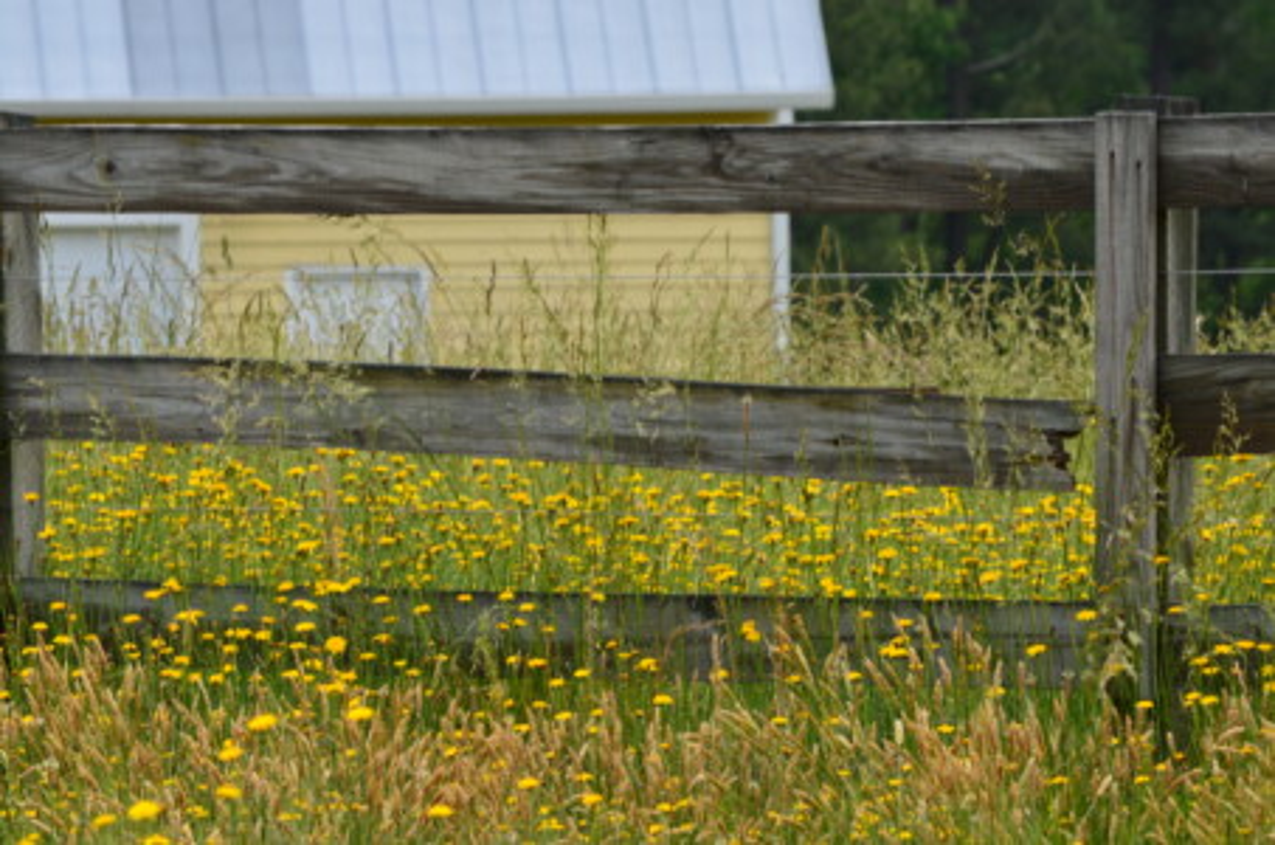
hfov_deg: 7.2
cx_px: 638
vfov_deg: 4.8
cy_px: 422
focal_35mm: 285
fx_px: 10072
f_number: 11
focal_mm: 190
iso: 140
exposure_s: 1/125
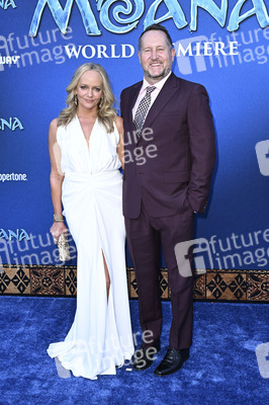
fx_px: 427
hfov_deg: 35.0
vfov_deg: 50.7
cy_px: 202
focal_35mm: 38
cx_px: 134
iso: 800
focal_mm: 38
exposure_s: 1/250
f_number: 6.3
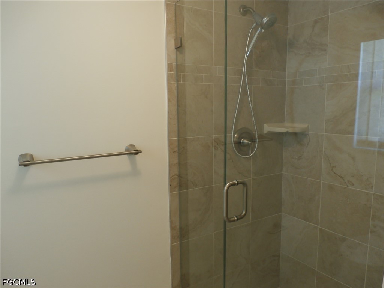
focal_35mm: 25
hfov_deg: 69.4
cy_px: 144
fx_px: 277
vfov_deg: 54.9
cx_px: 192
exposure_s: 1/40
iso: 200
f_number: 3
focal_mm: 4.5
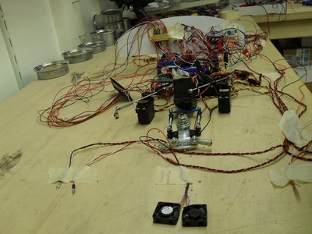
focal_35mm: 35
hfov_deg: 52.6
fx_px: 315
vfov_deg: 40.7
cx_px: 156
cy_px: 117
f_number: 2.8
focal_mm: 6.2
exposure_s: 1/45
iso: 100
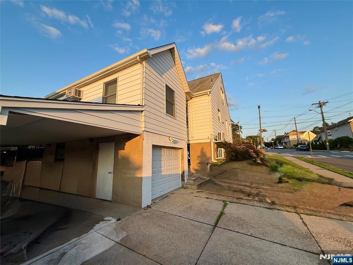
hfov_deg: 102.1
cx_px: 176
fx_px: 143
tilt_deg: +10.8
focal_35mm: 14
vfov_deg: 85.7
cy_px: 132
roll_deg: +1.2
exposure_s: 1/527
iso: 50
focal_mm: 2.22
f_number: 2.2
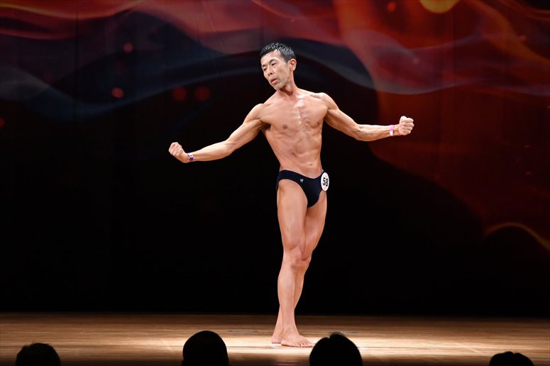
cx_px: 275
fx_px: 3665
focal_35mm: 240
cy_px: 183
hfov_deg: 8.6
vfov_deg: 5.7
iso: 4000
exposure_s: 1/400
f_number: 5.6
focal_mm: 160
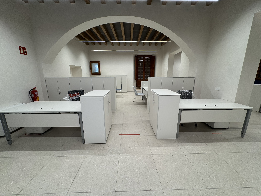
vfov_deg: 85.7
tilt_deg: -12.9
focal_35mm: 14
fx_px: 106
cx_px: 130
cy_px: 98
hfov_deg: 102.1
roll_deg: +0.4
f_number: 2.2
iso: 50
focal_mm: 2.22
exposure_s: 1/99
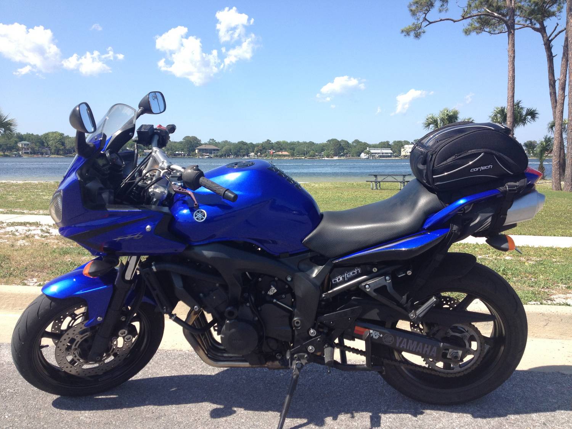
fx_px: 578
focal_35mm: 35
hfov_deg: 52.6
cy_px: 214
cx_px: 286
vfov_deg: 40.7
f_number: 2.4
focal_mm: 4.28
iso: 50
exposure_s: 1/905
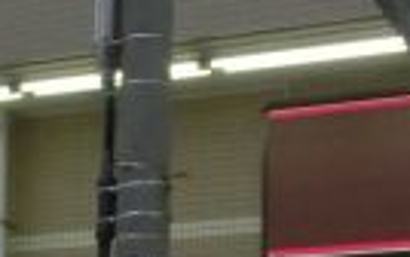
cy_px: 174
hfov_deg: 9.8
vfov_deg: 6.2
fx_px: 2382
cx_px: 162
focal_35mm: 213
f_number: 4.4
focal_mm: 7.4
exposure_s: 1/125
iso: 400
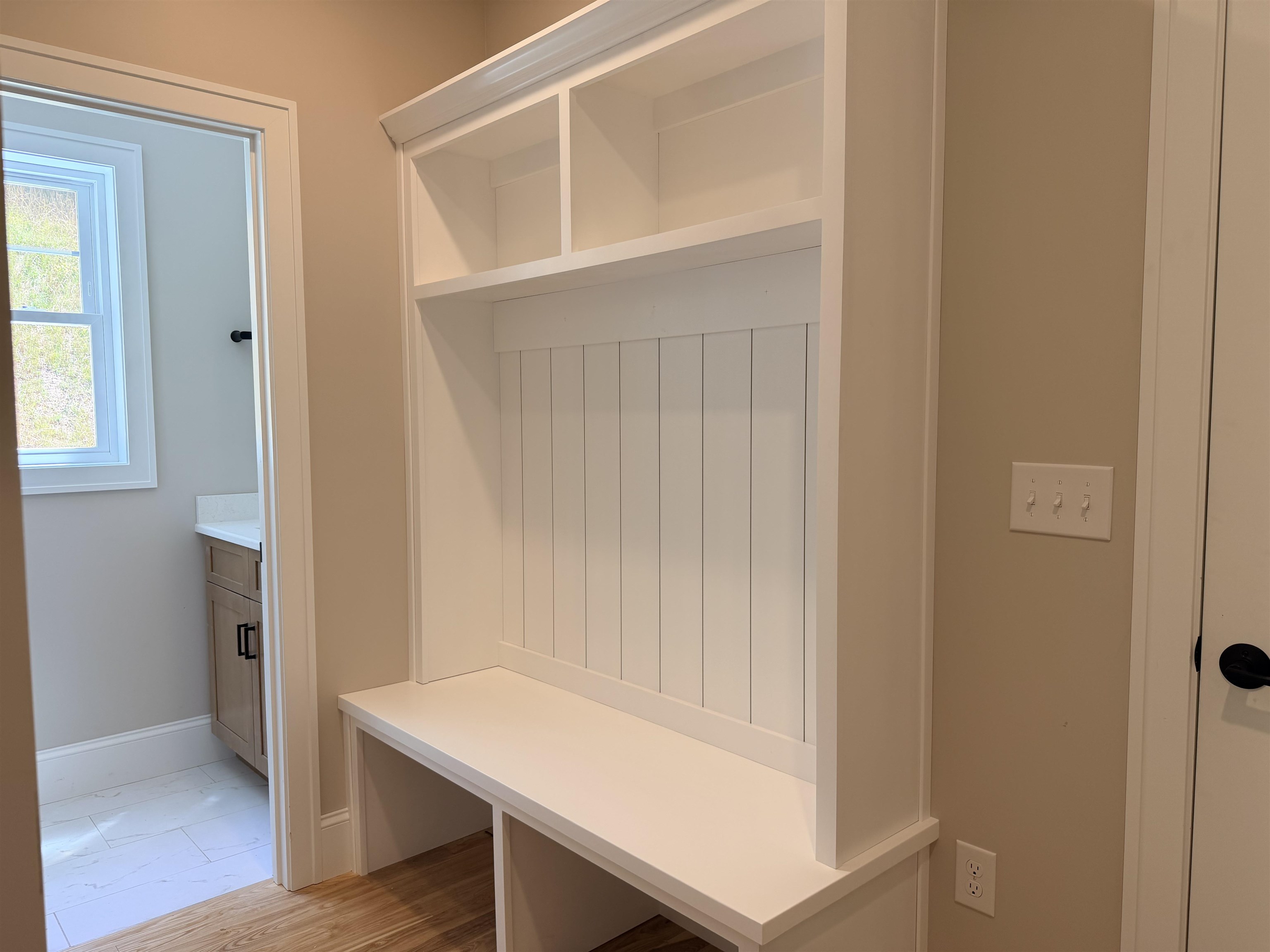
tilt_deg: -4.5
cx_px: 635
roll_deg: +0.4
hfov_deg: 71.6
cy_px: 476
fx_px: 881
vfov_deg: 56.8
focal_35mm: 24
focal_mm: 6.76
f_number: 1.78
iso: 100
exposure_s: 1/120
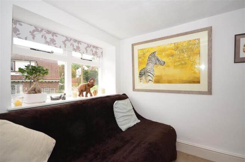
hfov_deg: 90.1
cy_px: 81
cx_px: 122
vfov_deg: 67.1
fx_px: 122
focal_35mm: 18
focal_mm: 12
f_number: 5.6
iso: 200
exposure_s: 1/160
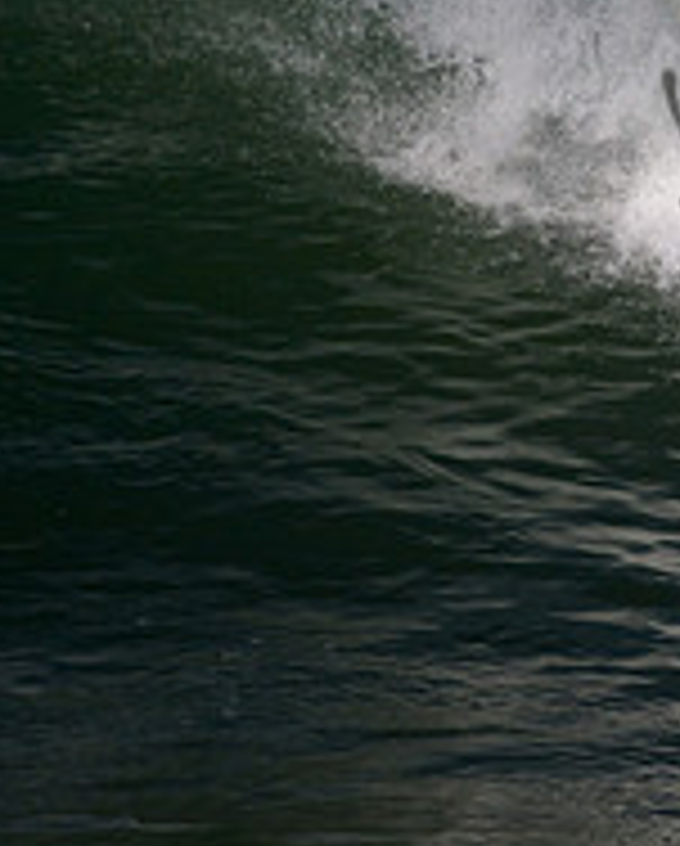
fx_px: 58022
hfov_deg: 0.7
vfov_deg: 0.8
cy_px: 101
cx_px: 1126
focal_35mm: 2312
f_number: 11
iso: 450
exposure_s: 1/2000
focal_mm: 800
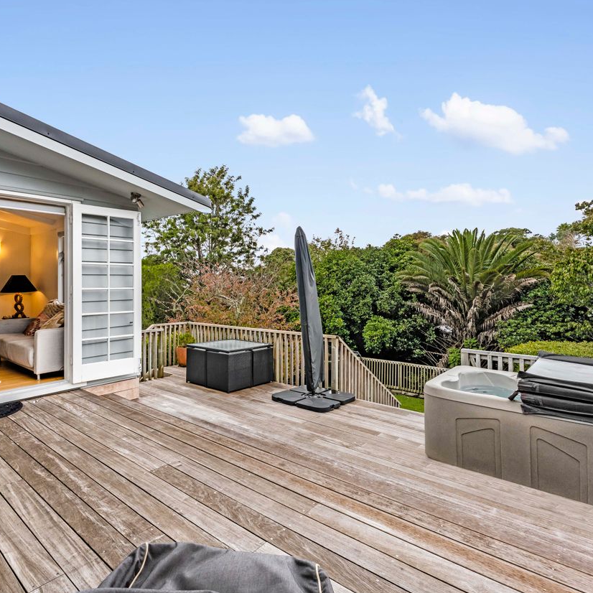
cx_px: 248
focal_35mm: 20
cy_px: 285
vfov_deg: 74.1
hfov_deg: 73.6
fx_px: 393
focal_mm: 15.2
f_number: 11
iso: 250
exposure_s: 1/50
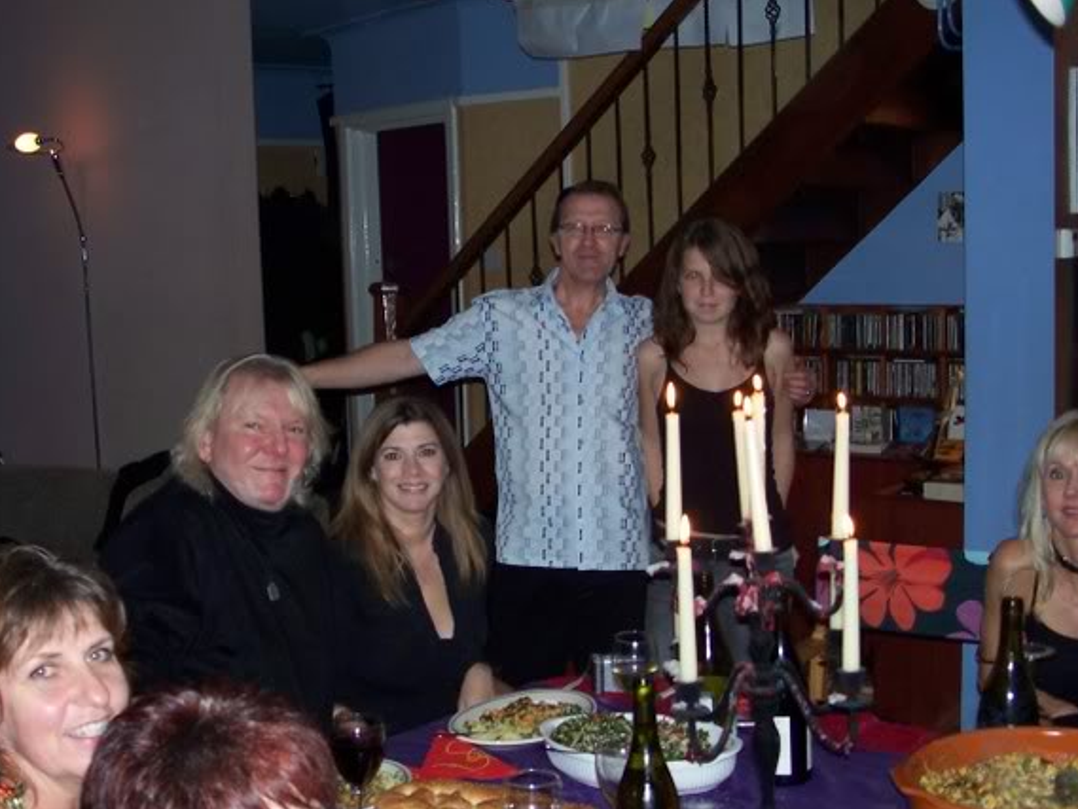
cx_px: 502
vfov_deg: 28.0
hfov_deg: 36.8
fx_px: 1620
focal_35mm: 52
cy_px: 472
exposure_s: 1/60
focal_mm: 7.8
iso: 200
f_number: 2.8
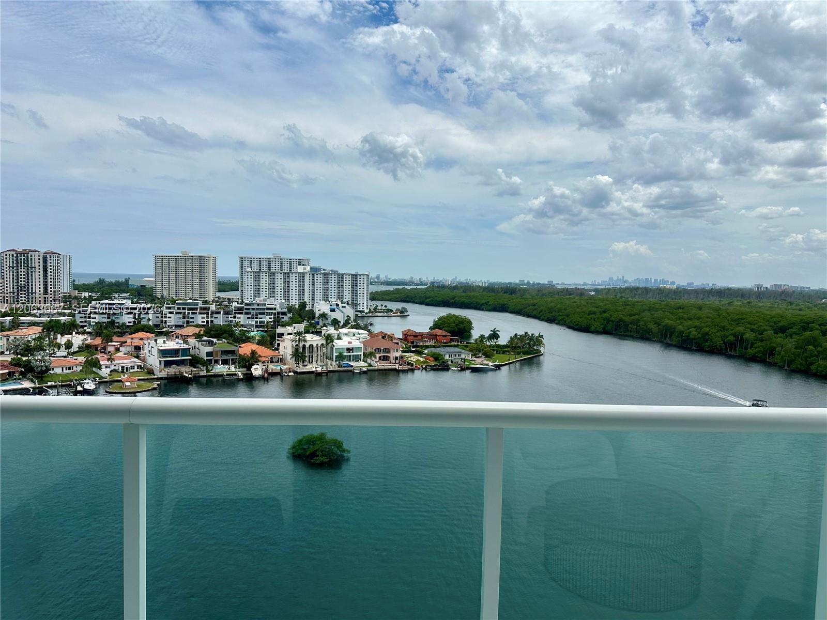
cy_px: 310
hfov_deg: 71.6
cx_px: 414
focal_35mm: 24
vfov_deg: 56.8
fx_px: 573
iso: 80
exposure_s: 1/8929
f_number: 1.78
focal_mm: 6.86
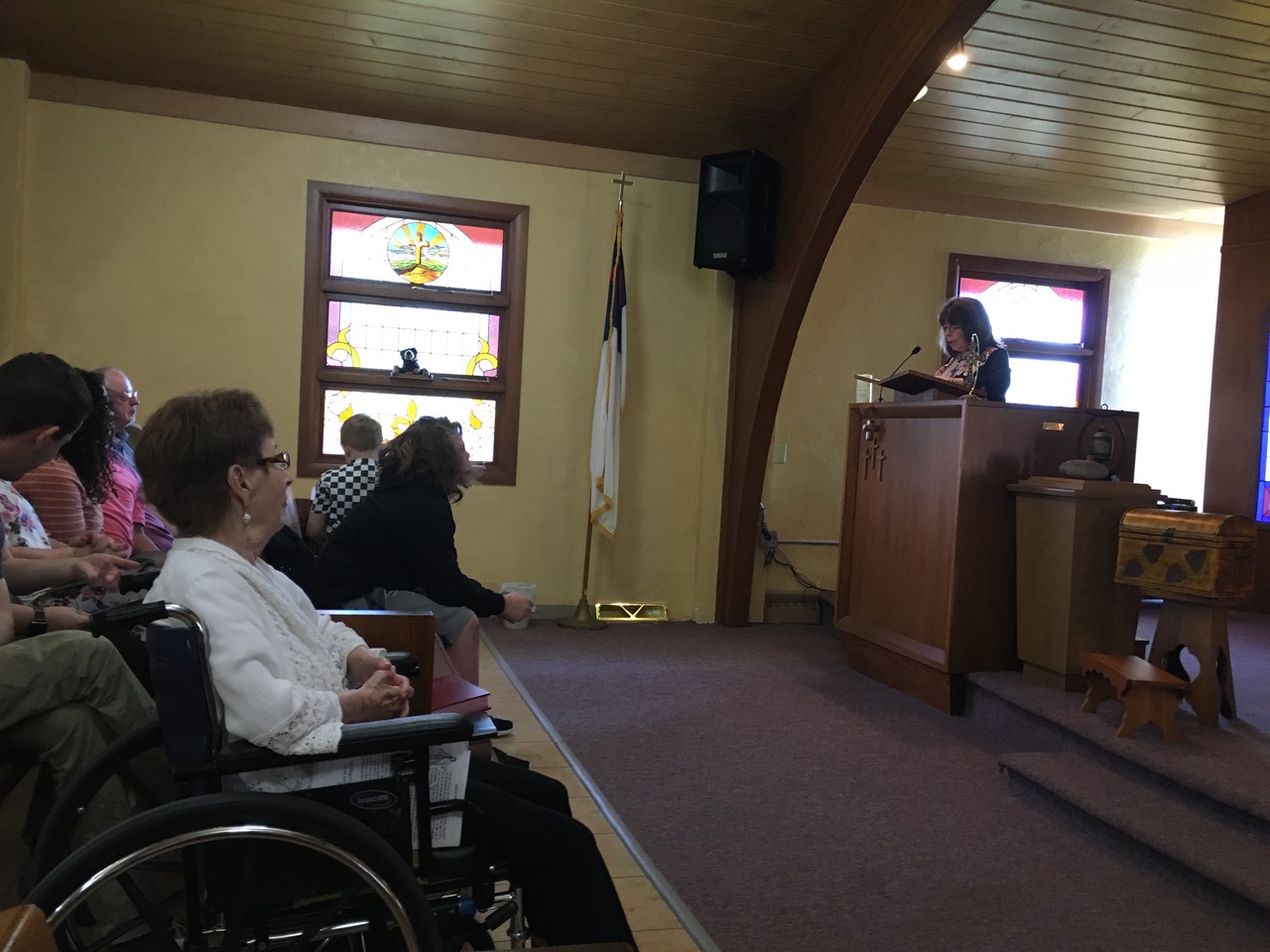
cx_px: 635
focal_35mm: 29
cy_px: 476
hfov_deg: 61.7
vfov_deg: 48.2
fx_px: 1064
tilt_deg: -1.1
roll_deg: -1.9
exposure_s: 1/30
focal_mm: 4.15
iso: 160
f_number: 2.2
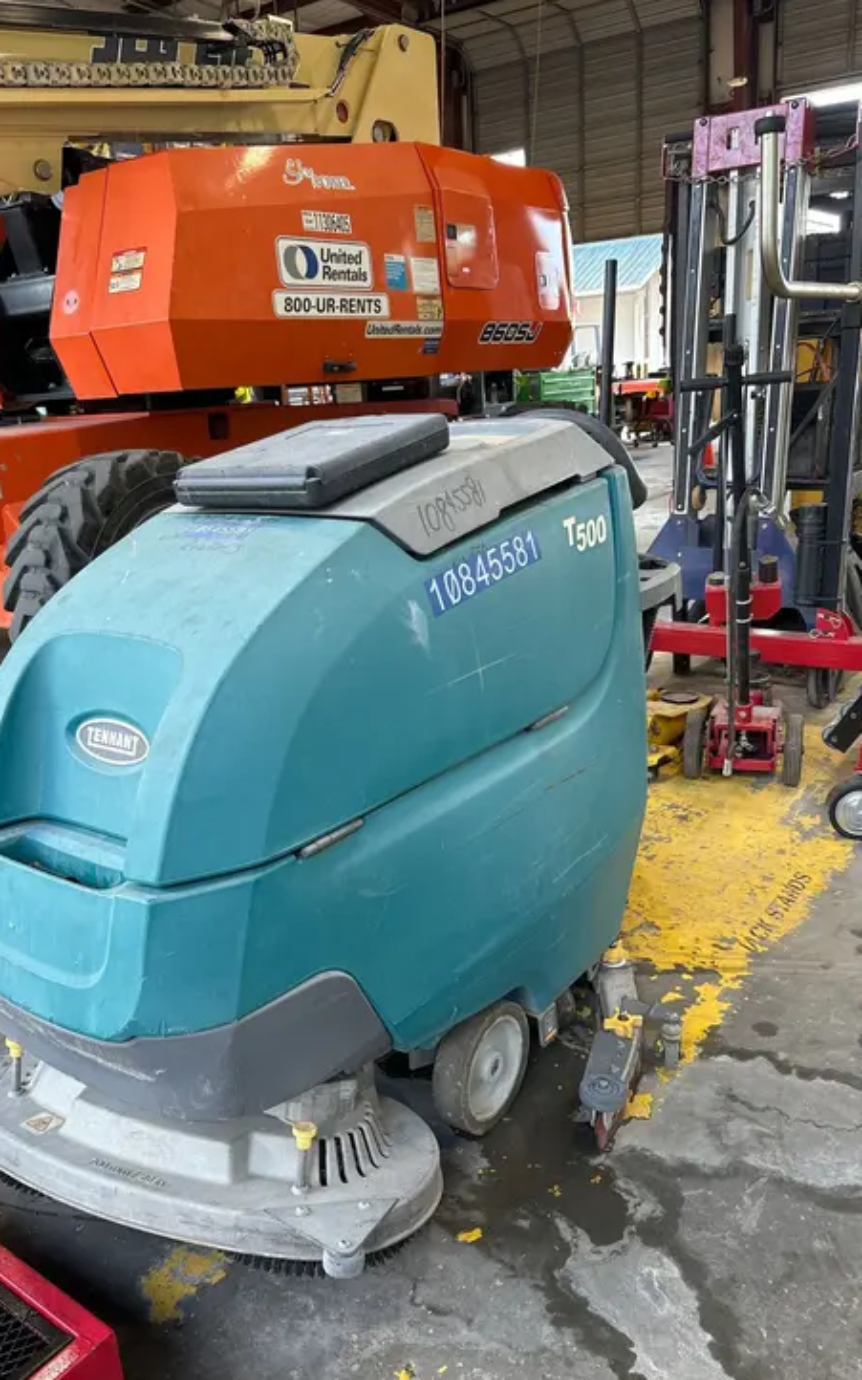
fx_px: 1053
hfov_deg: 44.4
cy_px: 689
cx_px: 377
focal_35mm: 28
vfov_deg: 66.5
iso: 80
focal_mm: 5.96
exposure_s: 1/121
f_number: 1.6
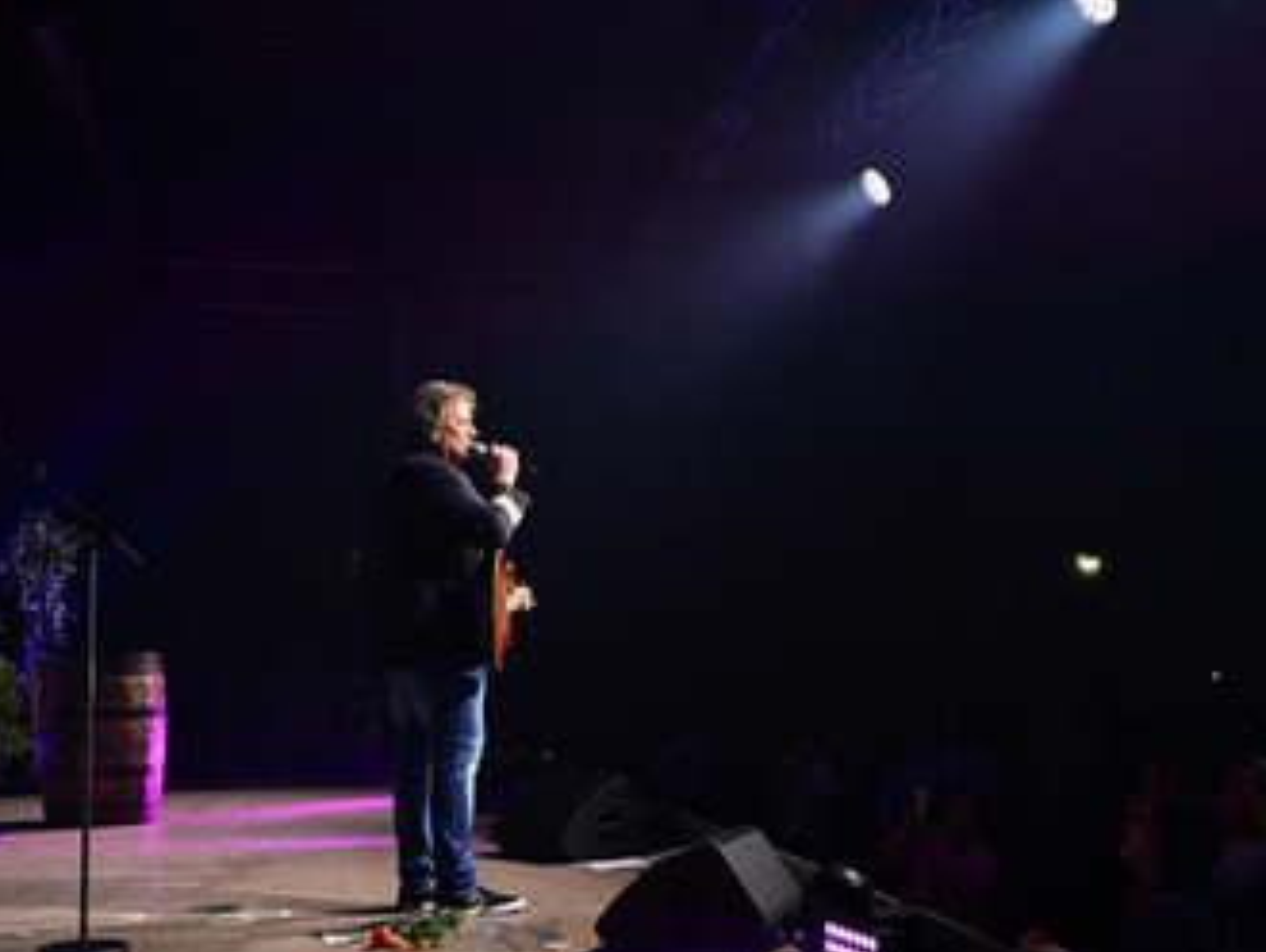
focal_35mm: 43
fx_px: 1561
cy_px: 511
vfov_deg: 33.9
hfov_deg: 44.1
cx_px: 666
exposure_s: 1/400
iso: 3200
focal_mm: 32.5
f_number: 4
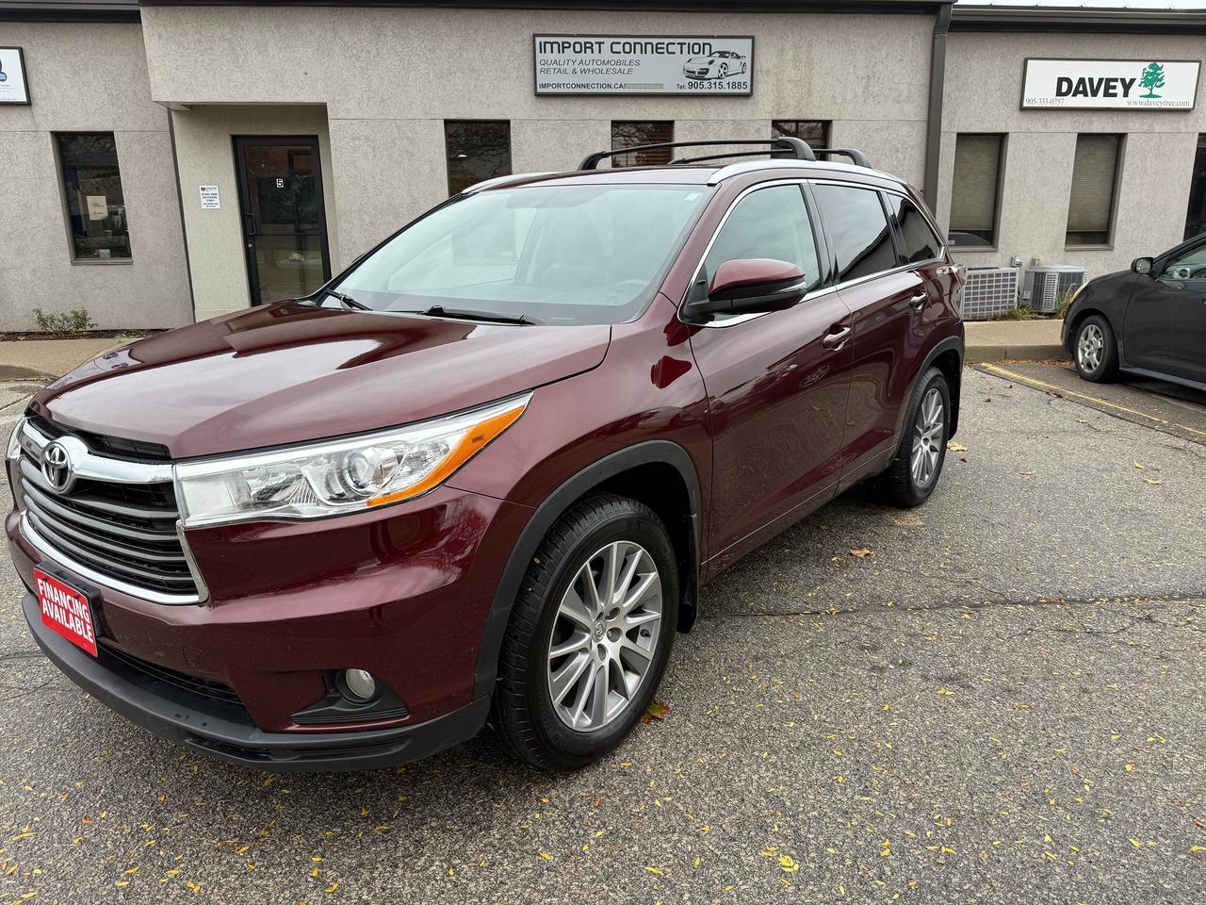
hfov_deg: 71.6
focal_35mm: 24
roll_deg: +0.6
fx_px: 836
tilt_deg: -14.0
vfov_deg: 56.8
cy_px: 452
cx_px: 603
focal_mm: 6.76
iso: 80
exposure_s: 1/323
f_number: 1.78
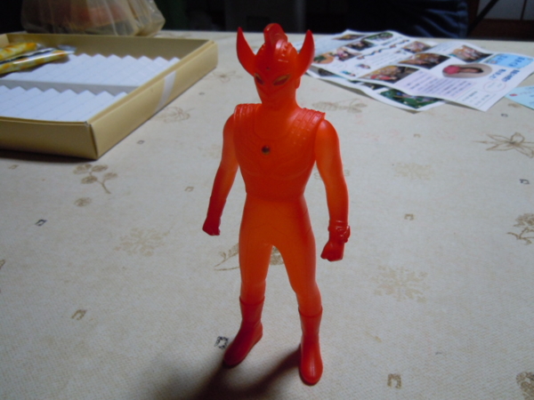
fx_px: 463
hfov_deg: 60.0
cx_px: 267
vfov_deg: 46.8
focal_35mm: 30
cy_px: 200
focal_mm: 5.4
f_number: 3.5
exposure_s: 1/60
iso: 320
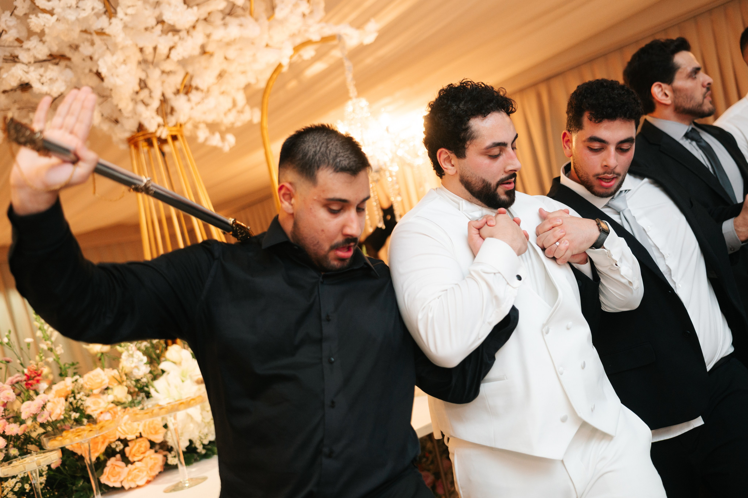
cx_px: 374
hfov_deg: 51.4
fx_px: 777
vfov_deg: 35.5
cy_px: 249
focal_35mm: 37
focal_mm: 35
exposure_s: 1/160
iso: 640
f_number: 2
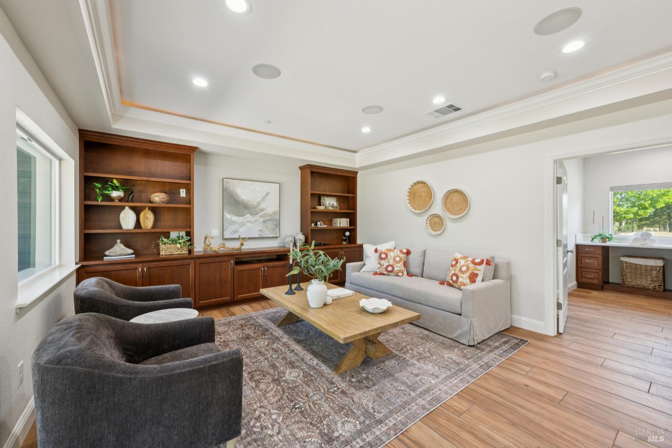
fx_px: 261
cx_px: 336
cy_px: 224
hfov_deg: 104.3
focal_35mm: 14
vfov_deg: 81.2
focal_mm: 14
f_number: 9
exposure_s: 1/8
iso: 250
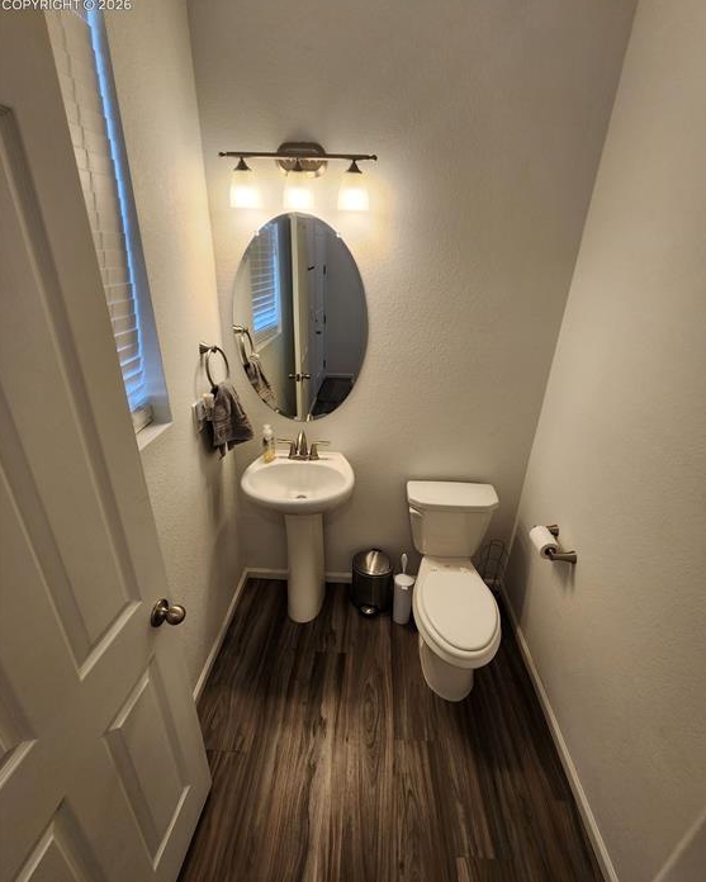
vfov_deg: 100.7
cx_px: 359
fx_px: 366
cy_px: 433
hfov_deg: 88.0
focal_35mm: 14
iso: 80
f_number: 2.2
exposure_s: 1/60
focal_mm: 2.2
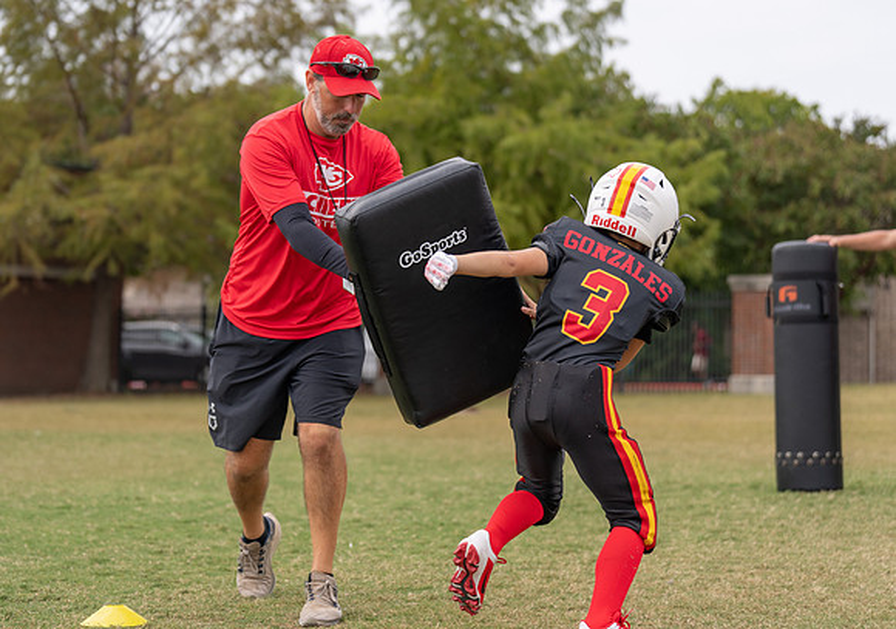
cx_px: 369
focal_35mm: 87
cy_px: 287
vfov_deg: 16.3
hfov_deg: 23.0
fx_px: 2201
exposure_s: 1/1600
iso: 100
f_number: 2.8
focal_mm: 74
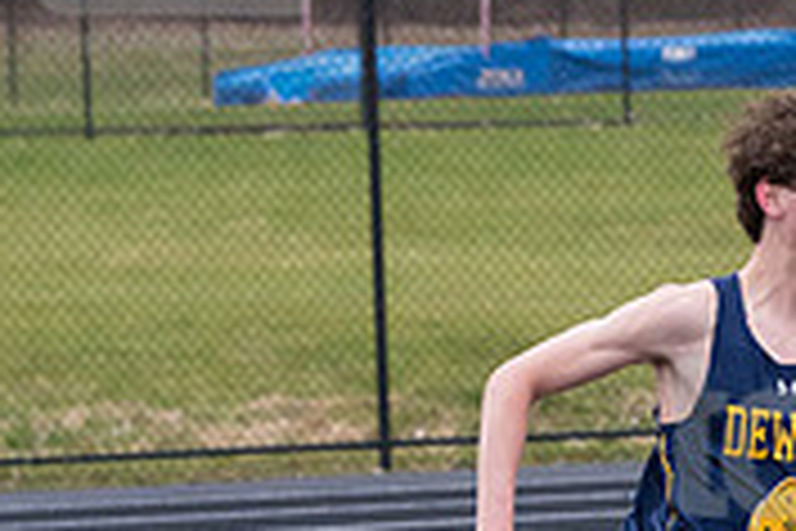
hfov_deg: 6.3
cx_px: 814
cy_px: 515
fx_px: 7252
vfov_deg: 4.2
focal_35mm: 328
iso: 2000
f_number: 5
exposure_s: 1/2000
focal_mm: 100
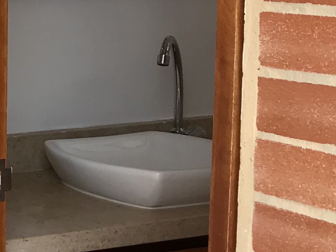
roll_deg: +1.3
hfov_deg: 14.3
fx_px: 1146
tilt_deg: -6.1
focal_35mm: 118
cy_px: 48
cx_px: -309
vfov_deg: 12.5
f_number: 1.8
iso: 20
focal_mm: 3.99
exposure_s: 1/512
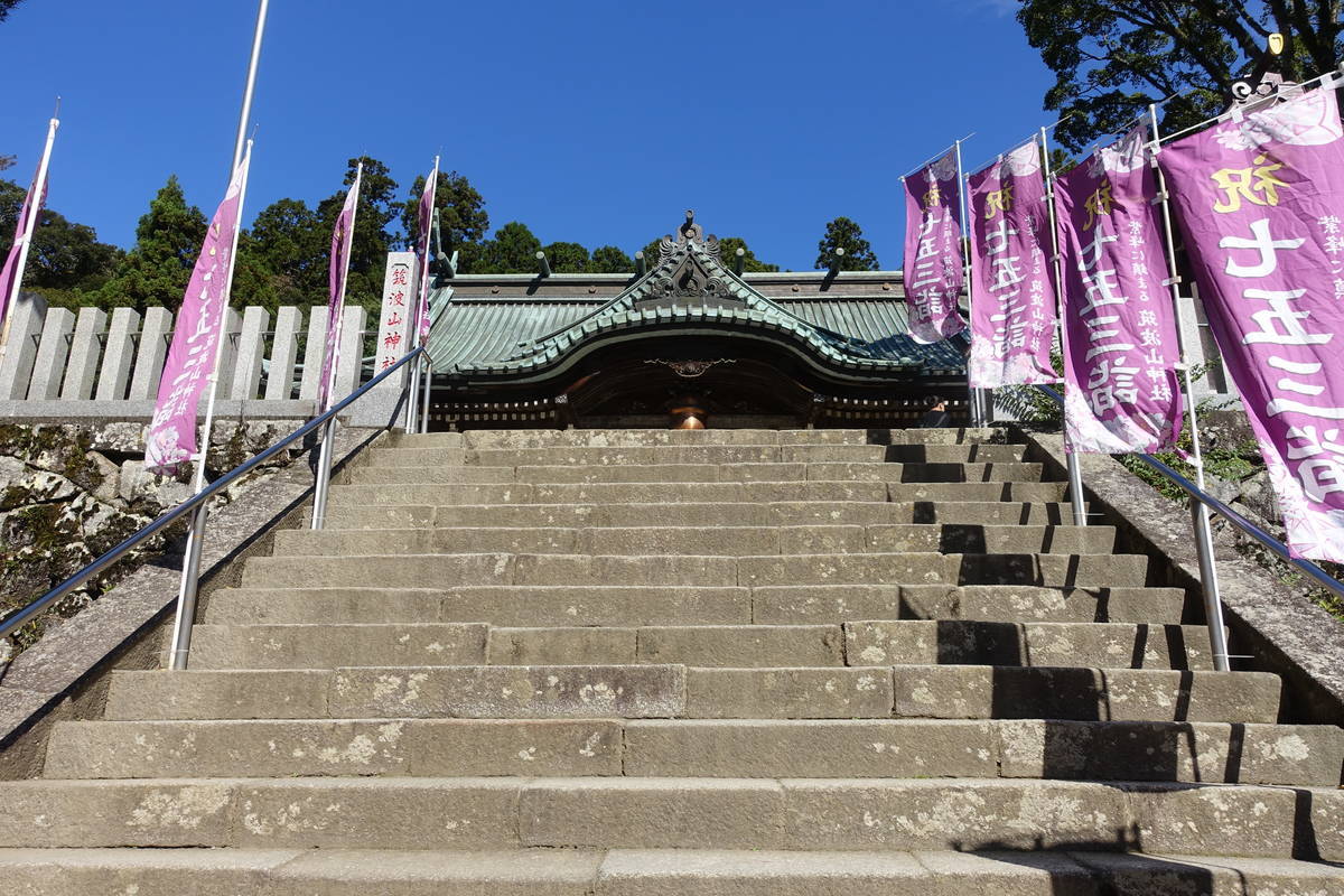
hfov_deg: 73.7
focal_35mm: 24
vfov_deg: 53.1
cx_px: 672
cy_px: 448
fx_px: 896
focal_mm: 8.8
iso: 125
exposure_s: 1/500
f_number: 5.6
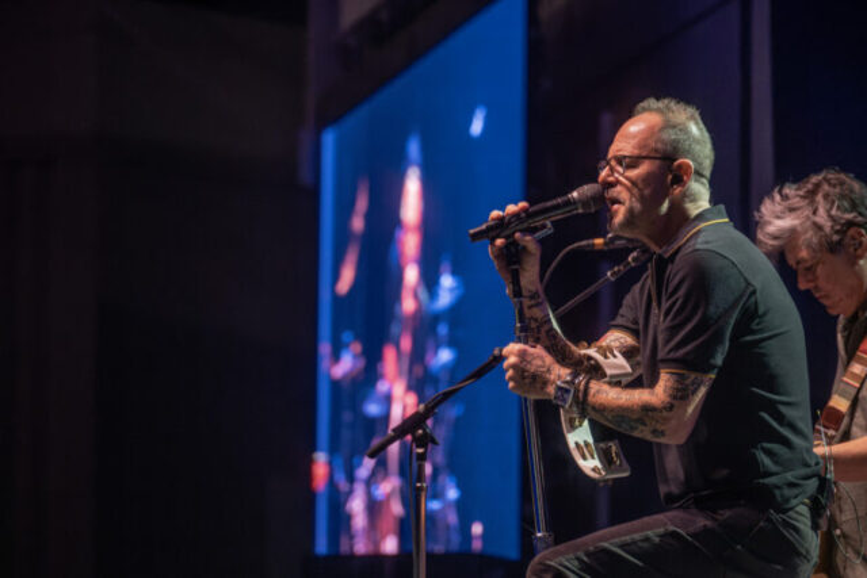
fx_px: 9635
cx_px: 434
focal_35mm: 400
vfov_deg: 3.4
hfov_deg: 5.2
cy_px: 289
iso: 4000
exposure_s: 1/100
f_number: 8
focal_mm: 400
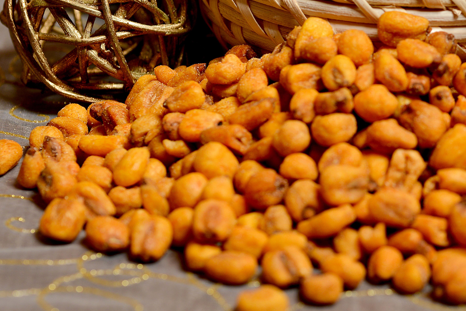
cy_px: 25
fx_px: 2797
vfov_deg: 6.4
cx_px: 422
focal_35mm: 216
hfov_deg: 9.5
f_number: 7.1
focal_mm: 105
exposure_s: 1/80
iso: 100
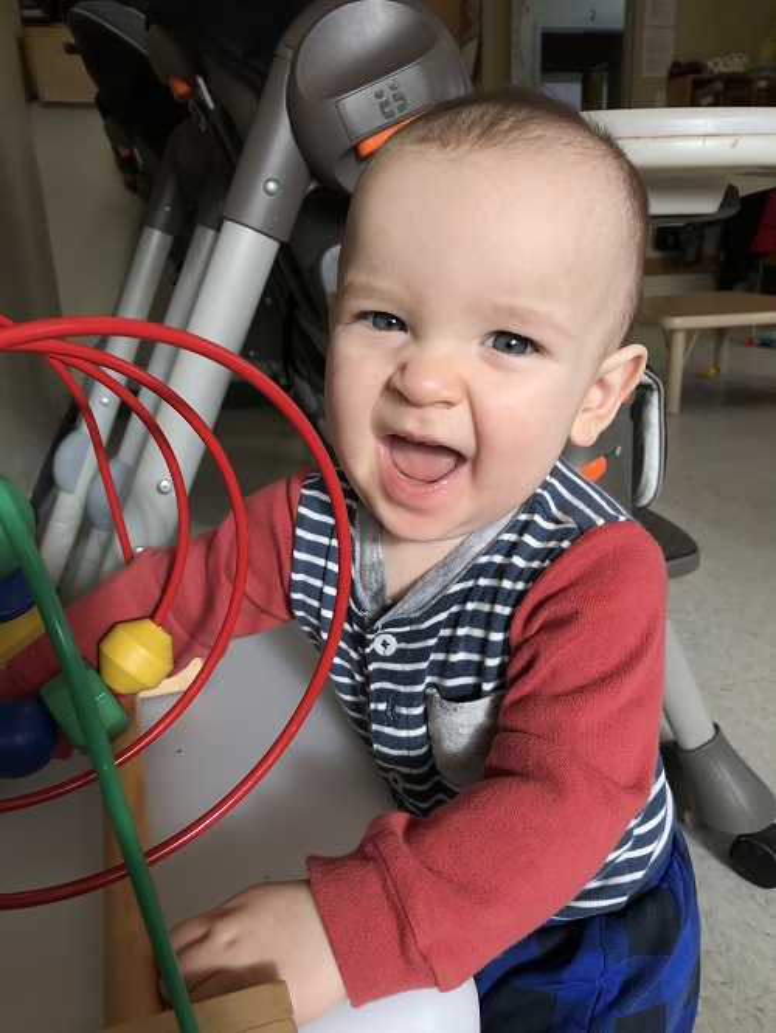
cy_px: 516
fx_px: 836
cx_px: 388
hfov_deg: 49.8
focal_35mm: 28
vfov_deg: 63.4
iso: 20
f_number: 1.8
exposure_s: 1/251
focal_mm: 3.99
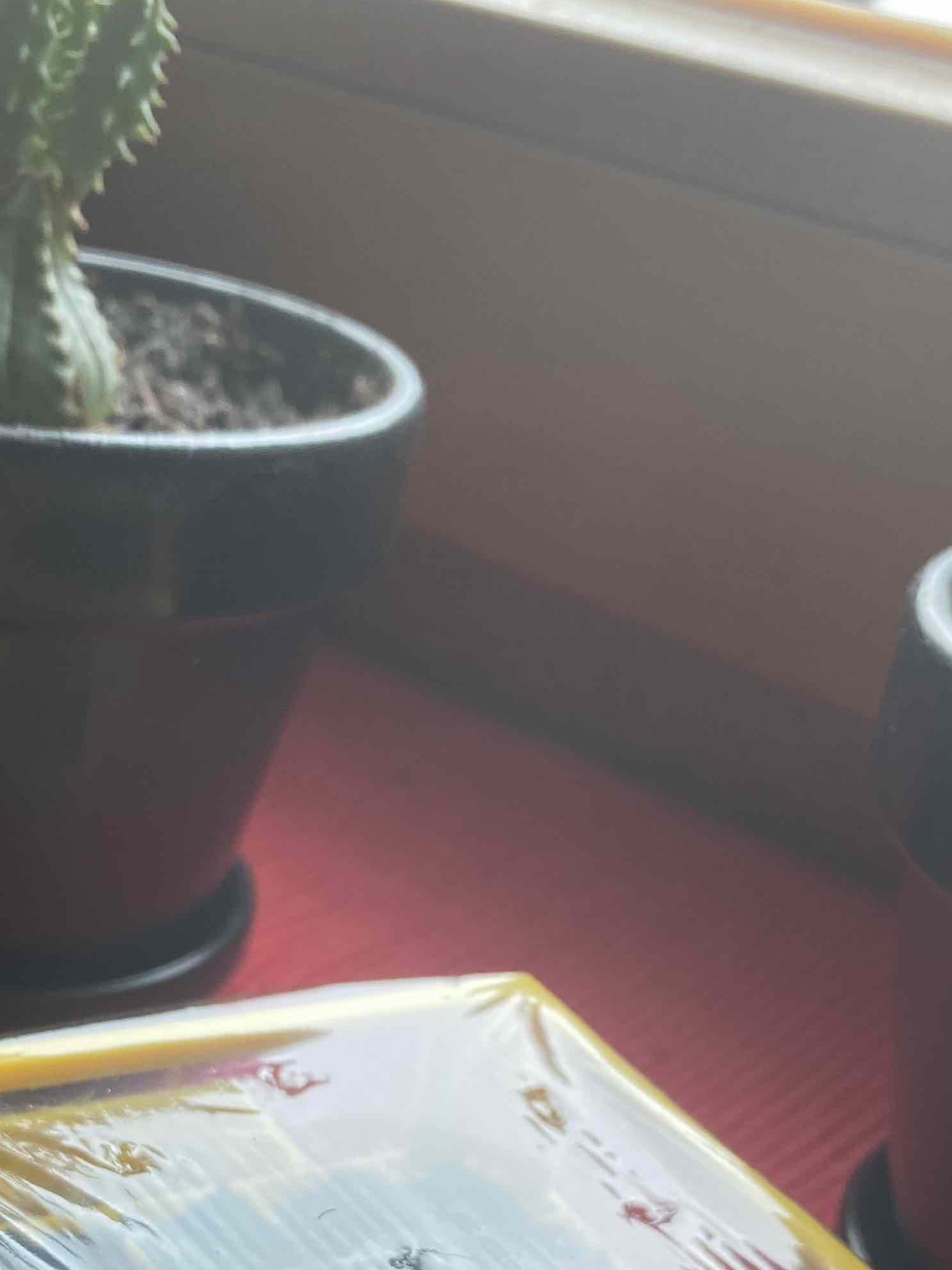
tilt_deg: -32.8
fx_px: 1944
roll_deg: -10.5
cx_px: 323
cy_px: 1206
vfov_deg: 33.7
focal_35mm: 53
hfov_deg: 27.4
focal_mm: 4.25
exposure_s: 1/122
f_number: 1.8
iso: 32
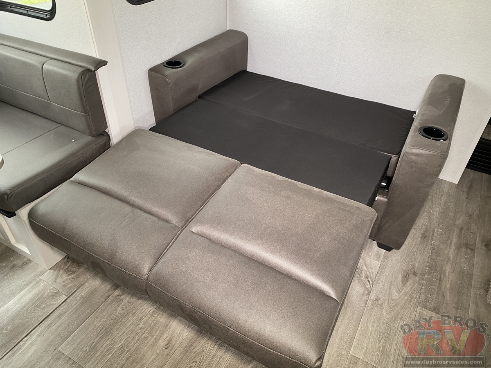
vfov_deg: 53.1
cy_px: 184
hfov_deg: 67.3
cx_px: 246
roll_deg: -2.5
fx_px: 369
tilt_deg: -37.8
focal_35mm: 26
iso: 160
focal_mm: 4.25
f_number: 1.8
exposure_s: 1/60
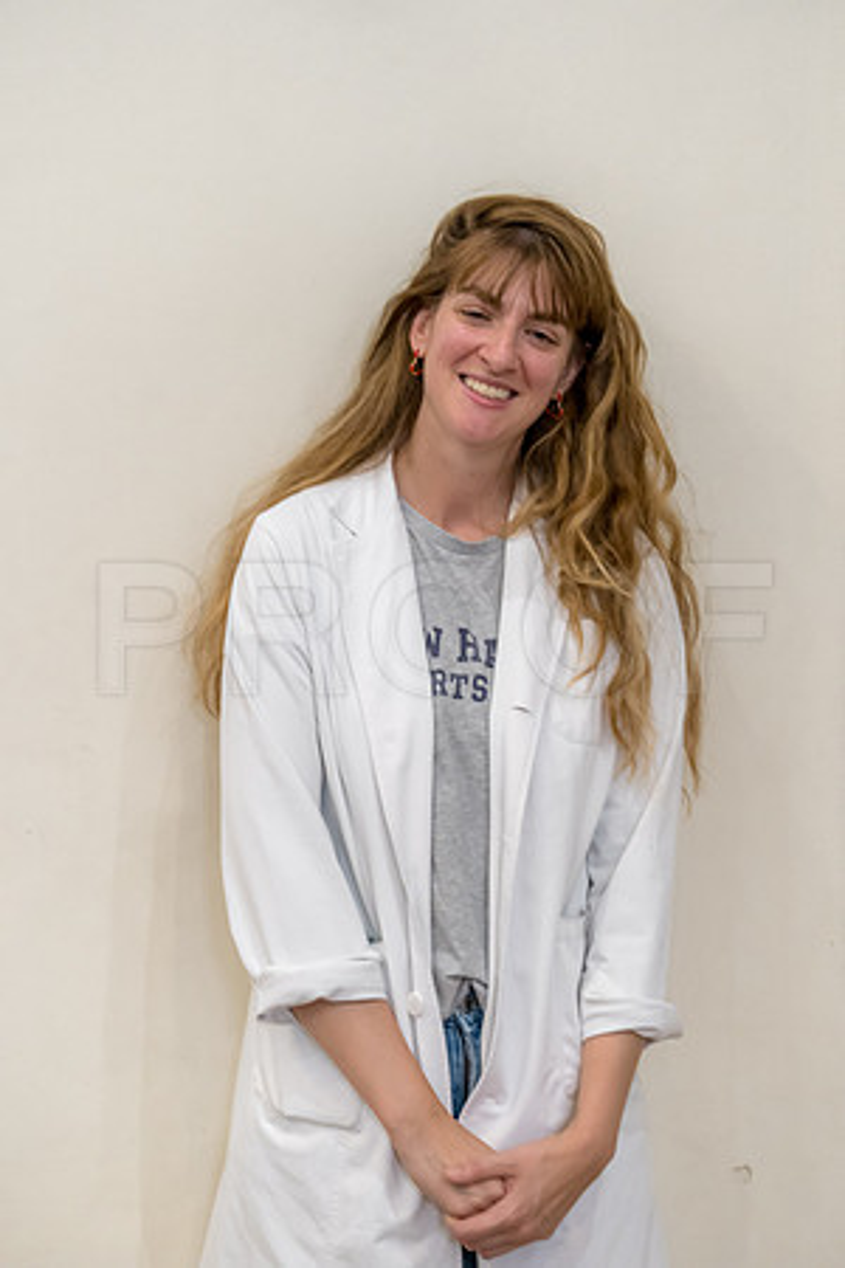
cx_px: 422
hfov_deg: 12.2
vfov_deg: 18.3
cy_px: 634
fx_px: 3943
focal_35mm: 112
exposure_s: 1/80
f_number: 4
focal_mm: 112
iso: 5000
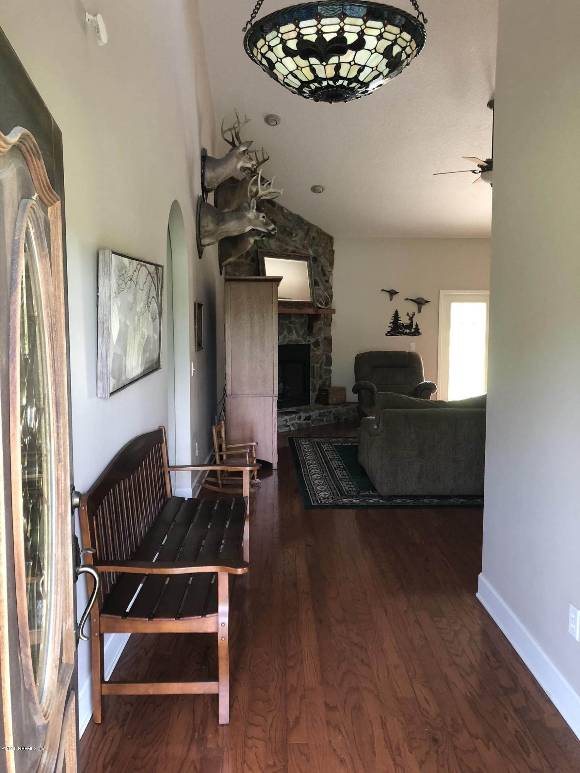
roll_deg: -0.5
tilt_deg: -4.5
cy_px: 386
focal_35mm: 29
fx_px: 648
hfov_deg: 48.2
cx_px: 290
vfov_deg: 61.7
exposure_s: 1/15
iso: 40
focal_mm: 3.99
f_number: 1.8
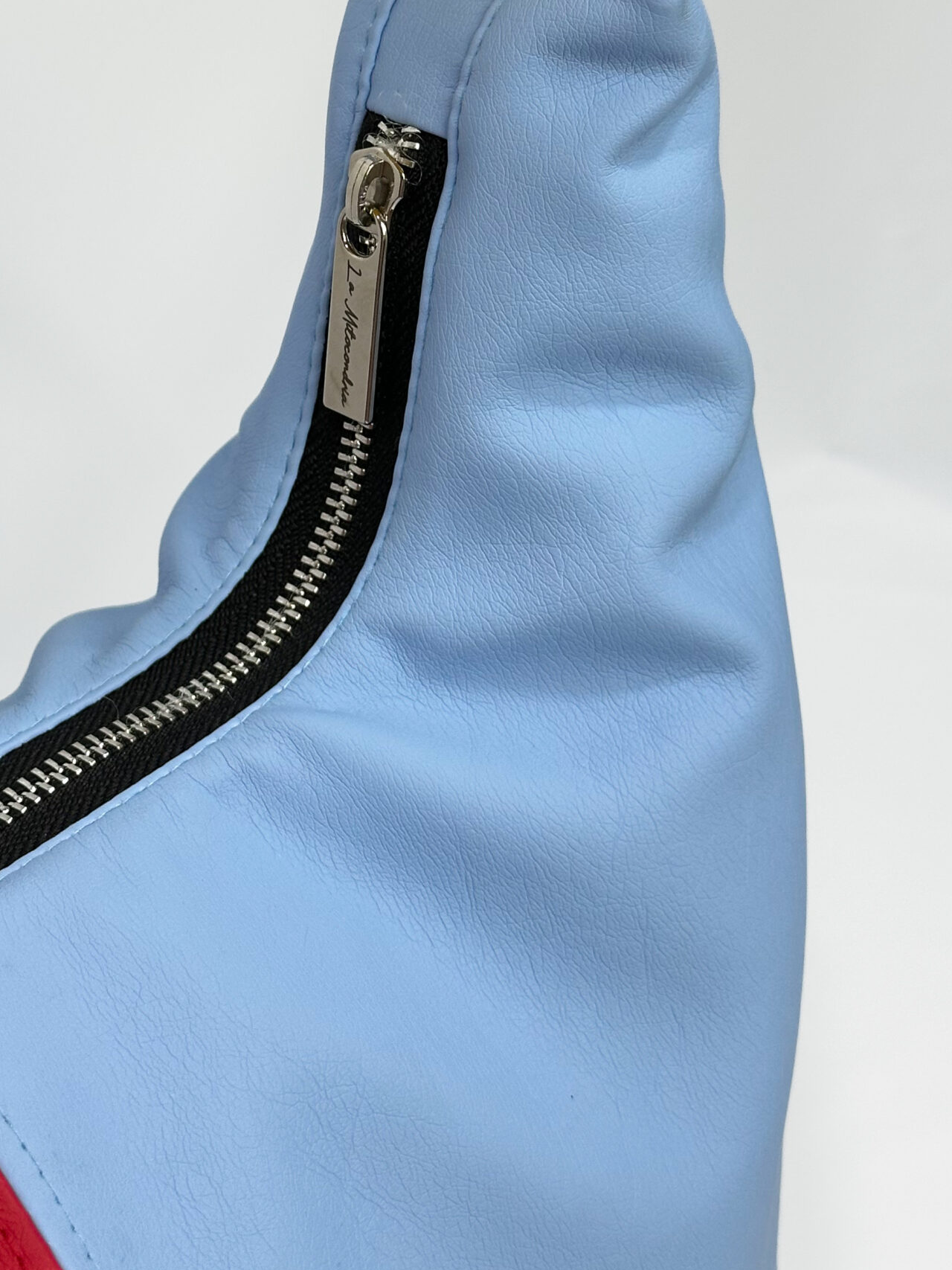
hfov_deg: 20.4
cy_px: 327
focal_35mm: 72
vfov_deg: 26.7
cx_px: 327
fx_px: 2640
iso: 80
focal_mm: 6.86
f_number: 1.8
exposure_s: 1/120
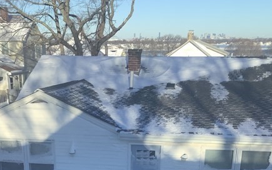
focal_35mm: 58
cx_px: 100
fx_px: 430
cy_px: 221
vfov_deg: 20.5
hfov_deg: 34.9
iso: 25
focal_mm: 3.3
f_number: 2.4
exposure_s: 1/550
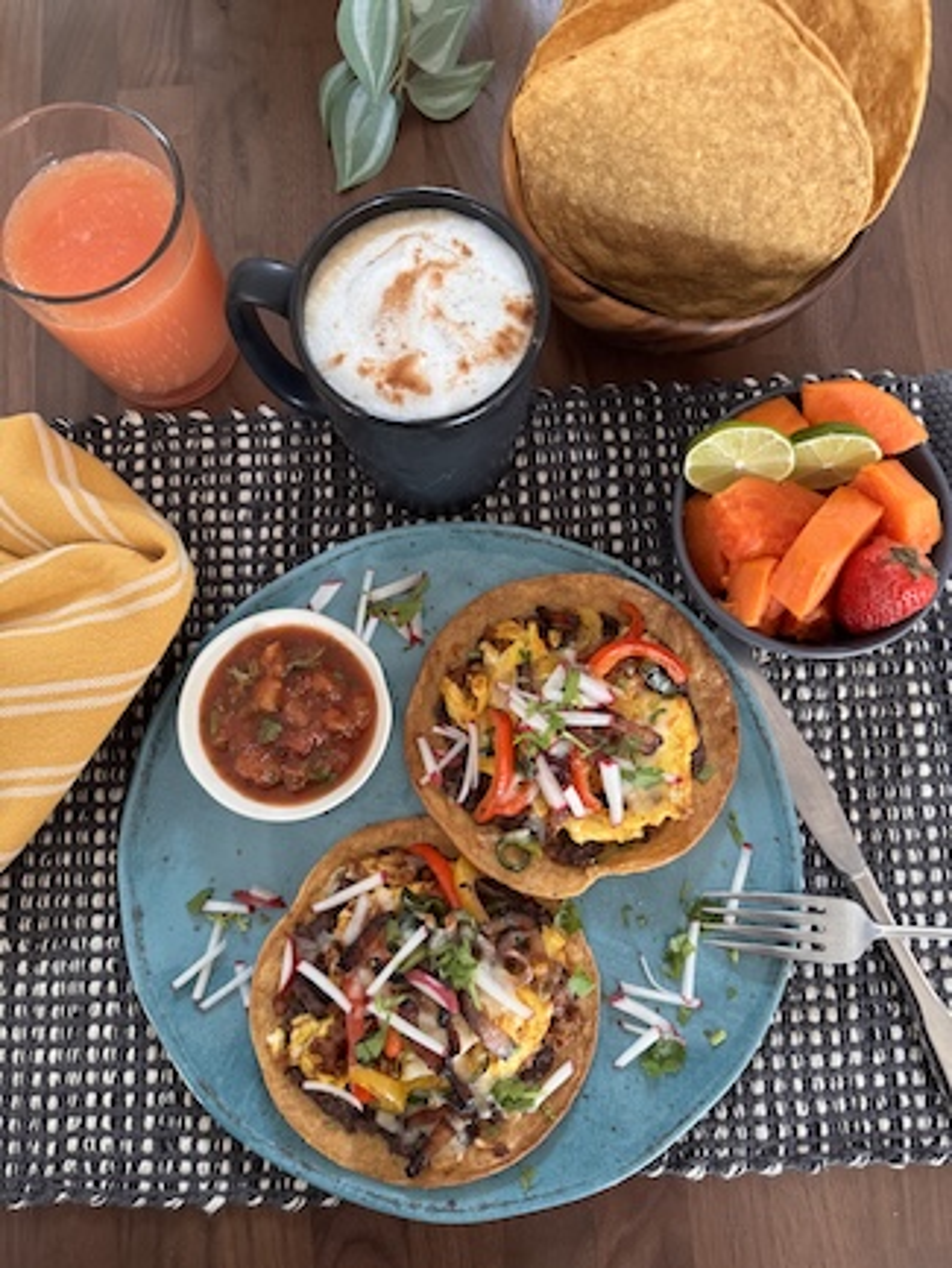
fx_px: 880
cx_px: 476
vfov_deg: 71.6
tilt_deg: -79.9
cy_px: 634
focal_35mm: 24
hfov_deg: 56.8
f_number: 1.78
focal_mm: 6.76
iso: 320
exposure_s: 1/60
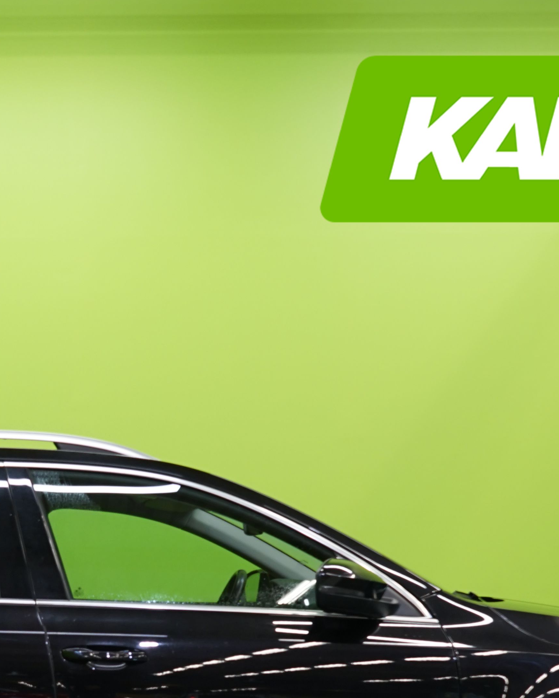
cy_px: 640
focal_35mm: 73
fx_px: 1510
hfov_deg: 20.6
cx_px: 76
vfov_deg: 25.2
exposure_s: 1/25
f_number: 5.6
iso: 400
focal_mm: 28
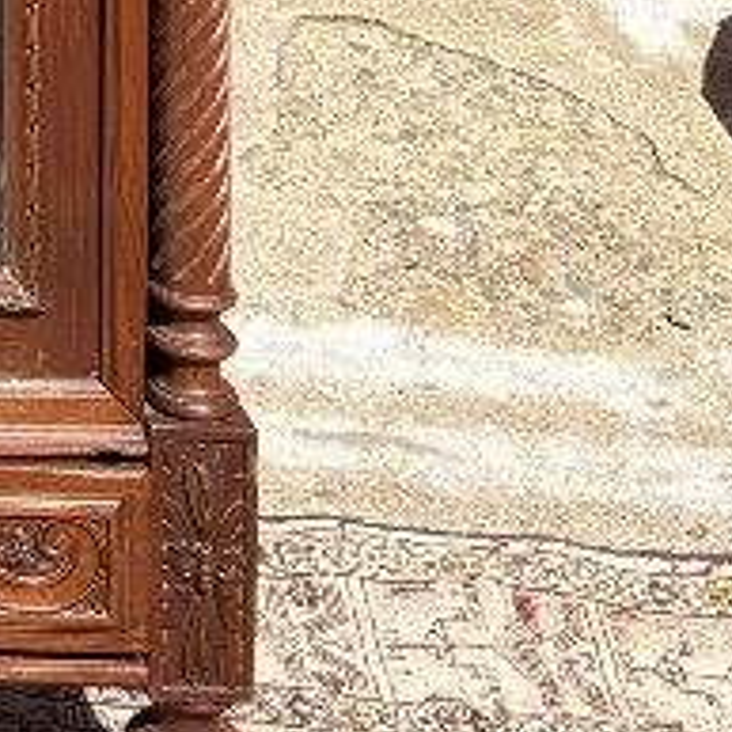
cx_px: -937
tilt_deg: +0.1
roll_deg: -0.9
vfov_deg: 10.0
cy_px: -1259
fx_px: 3421
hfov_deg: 10.7
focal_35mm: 143
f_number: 1.6
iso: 50
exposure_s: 1/2639
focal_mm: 5.96
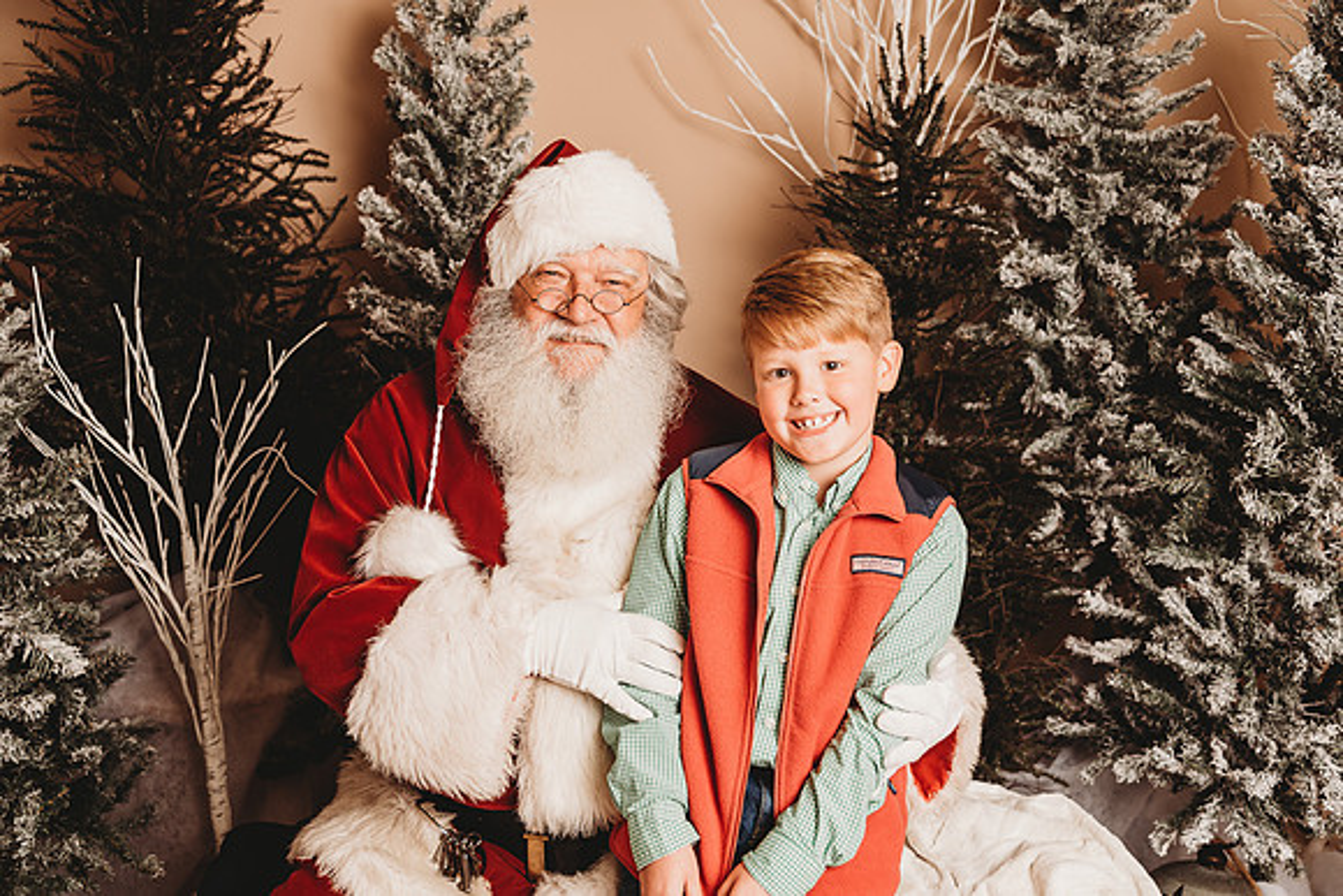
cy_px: 448
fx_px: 1642
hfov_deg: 44.5
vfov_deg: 30.5
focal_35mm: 44
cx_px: 672
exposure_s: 1/160
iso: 100
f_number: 4
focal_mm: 44
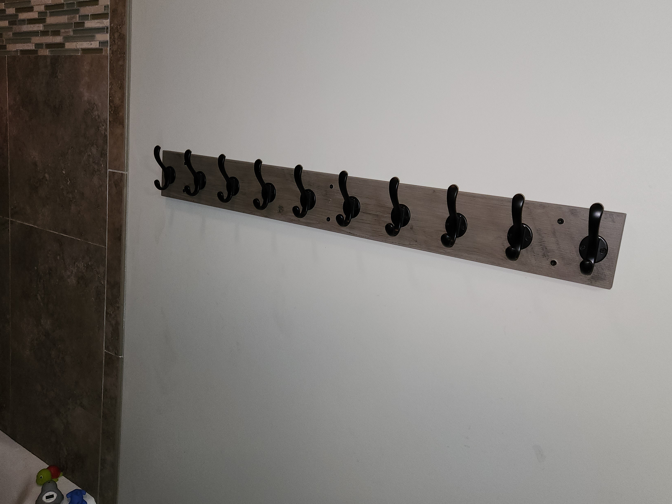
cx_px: 307
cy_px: 237
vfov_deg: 49.7
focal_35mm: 28
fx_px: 544
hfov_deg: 63.3
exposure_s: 1/60
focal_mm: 5.4
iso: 100
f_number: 1.8
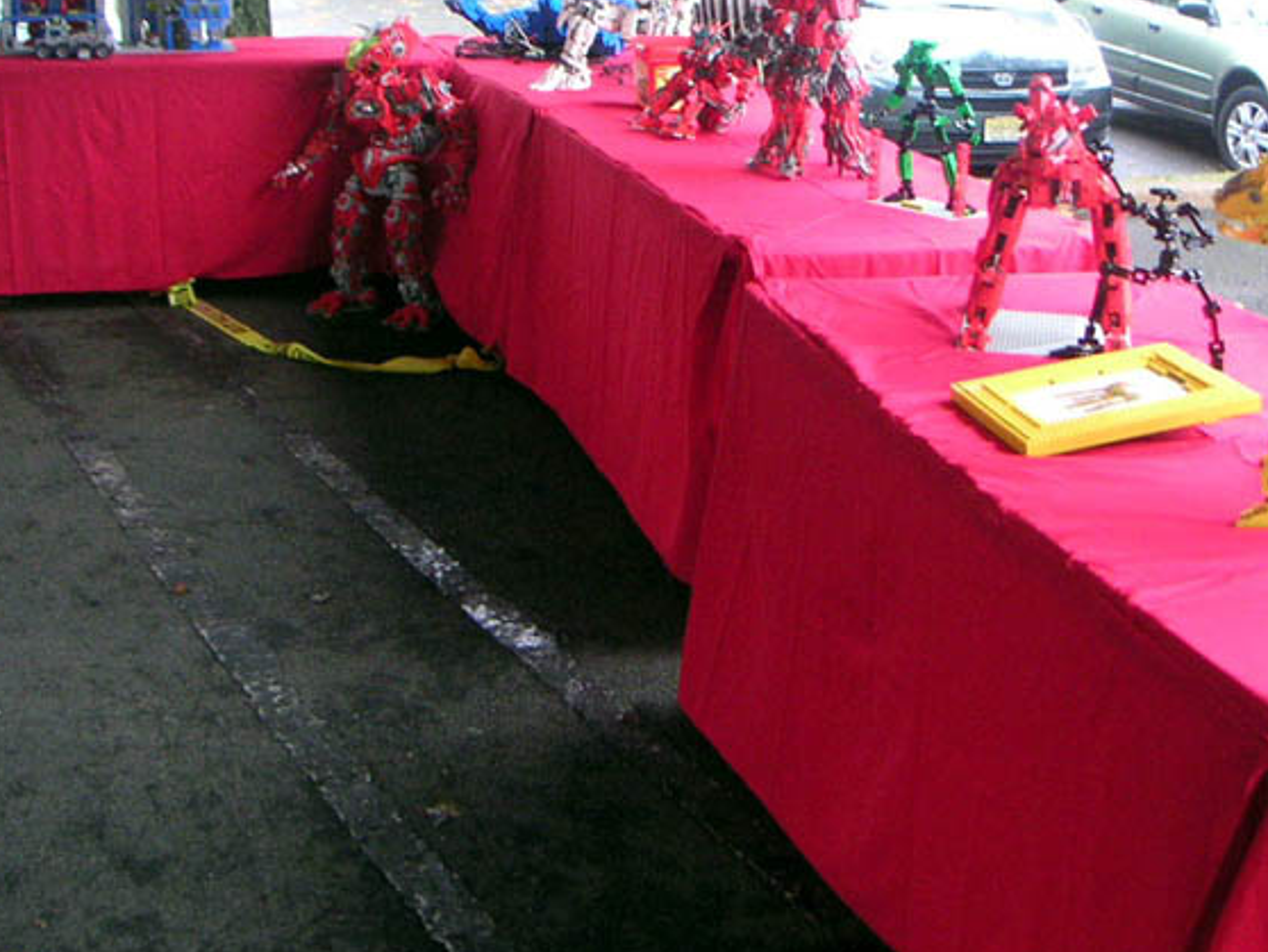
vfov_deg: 27.4
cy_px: 354
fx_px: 1942
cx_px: 732
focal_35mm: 53
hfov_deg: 36.1
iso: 125
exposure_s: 1/45
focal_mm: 5.7
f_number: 2.8
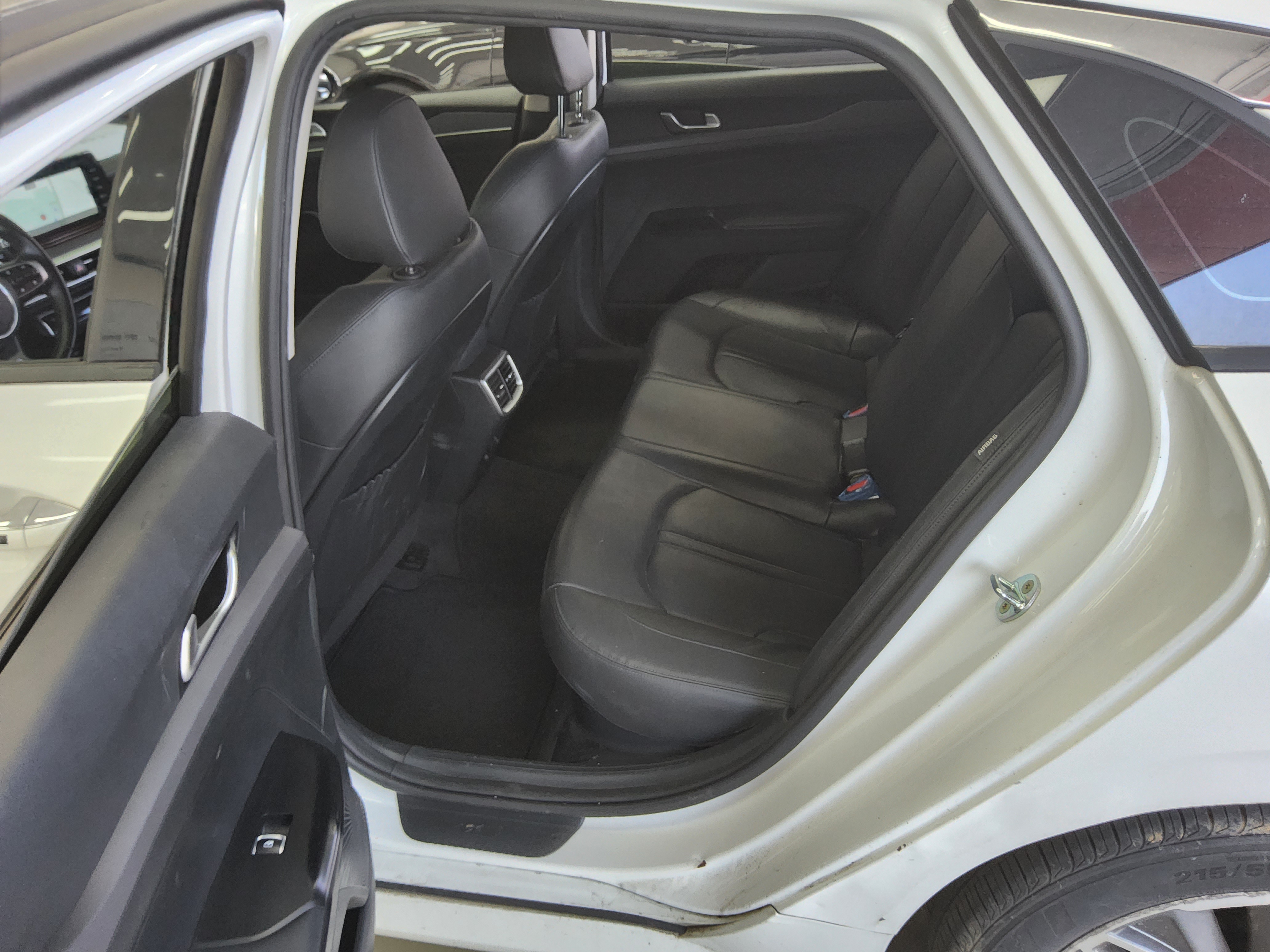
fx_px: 917
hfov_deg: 69.4
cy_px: 476
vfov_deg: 54.9
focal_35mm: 25
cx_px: 635
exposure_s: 1/100
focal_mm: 3.08
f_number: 2
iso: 100
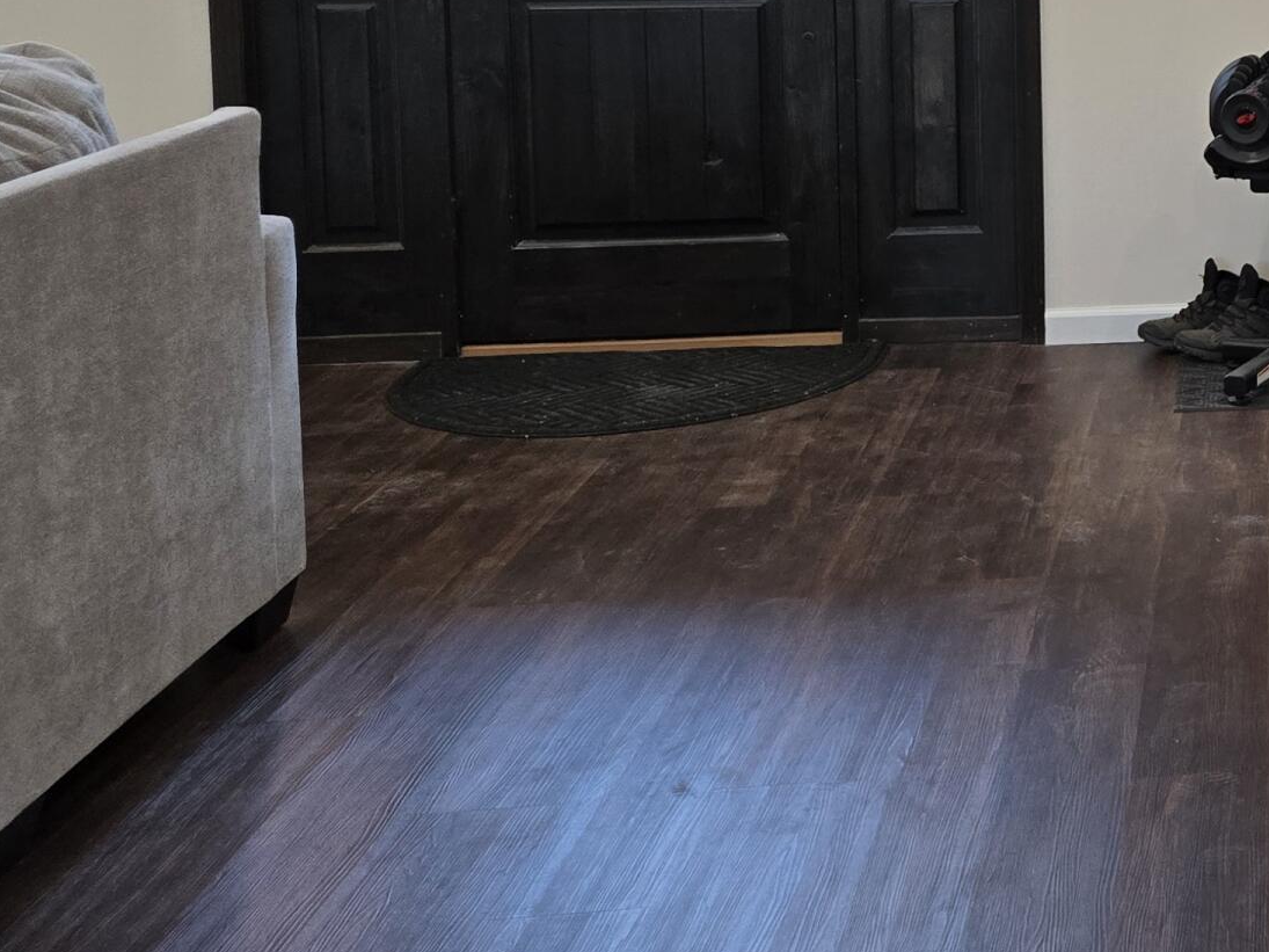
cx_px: 1642
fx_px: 2309
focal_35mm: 63
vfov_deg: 22.2
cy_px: -46
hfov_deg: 26.2
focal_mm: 5.4
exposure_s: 1/120
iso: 100
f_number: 1.8
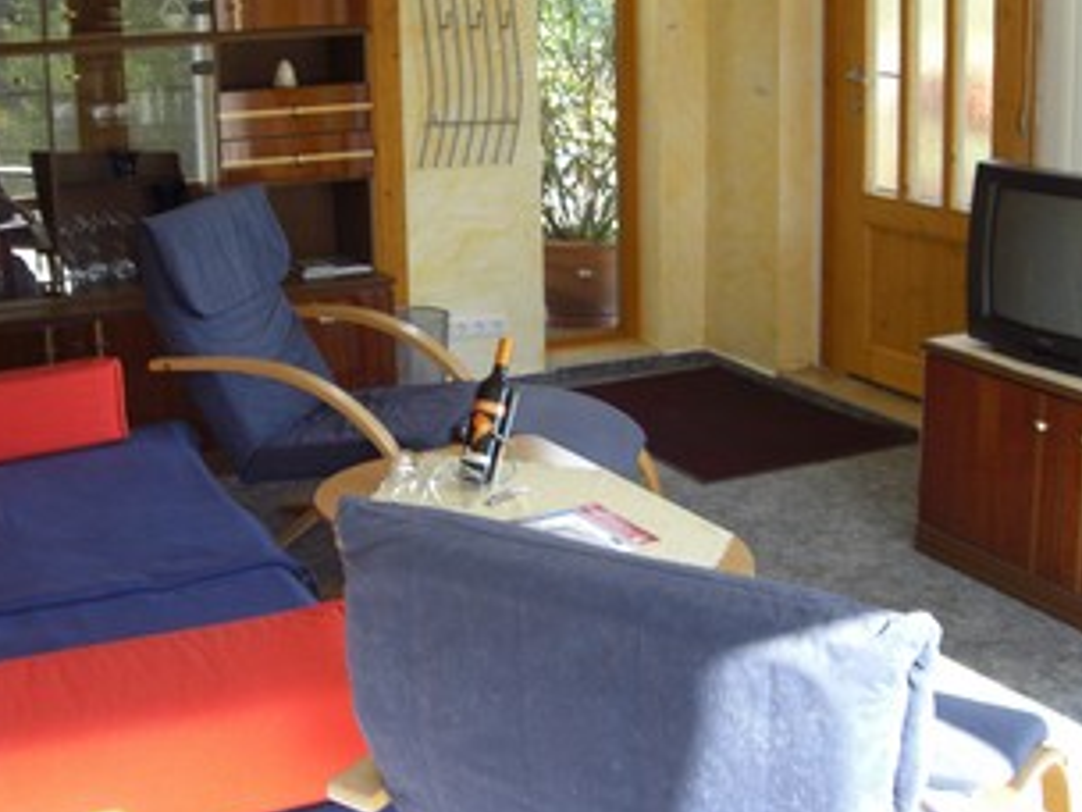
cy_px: 331
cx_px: 516
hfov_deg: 38.2
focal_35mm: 50
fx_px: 1563
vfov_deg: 29.0
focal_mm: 6.2
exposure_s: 1/60
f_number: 2.7
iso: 100
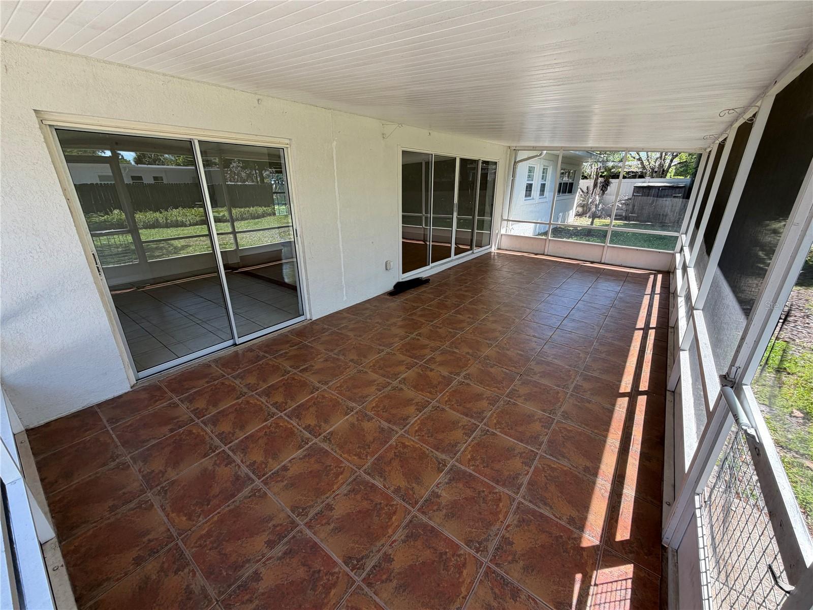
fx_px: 329
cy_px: 305
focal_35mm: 14
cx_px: 406
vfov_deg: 85.7
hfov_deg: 102.1
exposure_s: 1/121
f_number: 2.2
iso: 40
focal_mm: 2.22
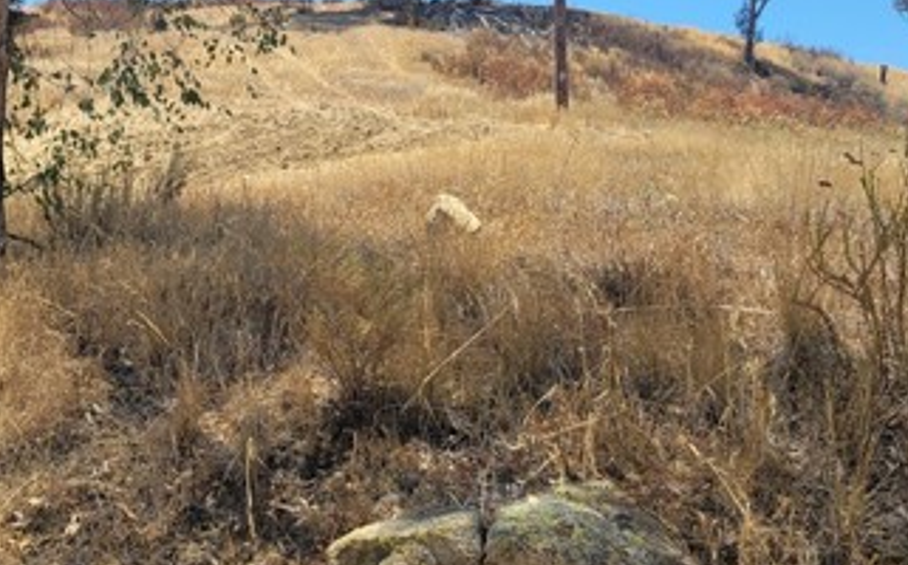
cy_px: -6
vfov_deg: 22.6
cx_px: 291
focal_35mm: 55
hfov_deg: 36.5
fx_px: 1360
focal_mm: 5.4
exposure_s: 1/1645
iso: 40
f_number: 1.8
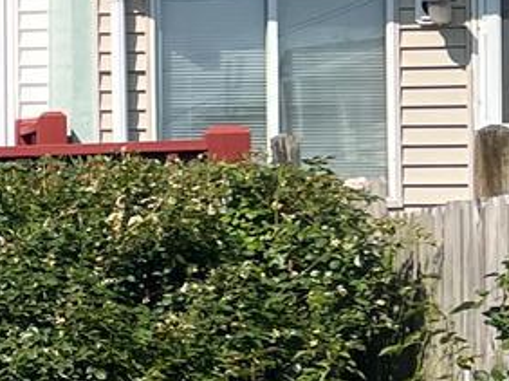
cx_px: -646
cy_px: 238
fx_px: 2777
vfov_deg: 7.8
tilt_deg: +2.0
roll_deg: +0.3
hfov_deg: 9.5
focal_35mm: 189
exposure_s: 1/3571
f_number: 1.5
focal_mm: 5.7
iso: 50
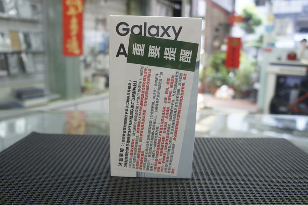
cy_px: 102
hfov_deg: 67.5
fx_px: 231
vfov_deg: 47.8
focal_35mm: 27
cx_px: 154
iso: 200
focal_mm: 18
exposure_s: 1/30
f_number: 4
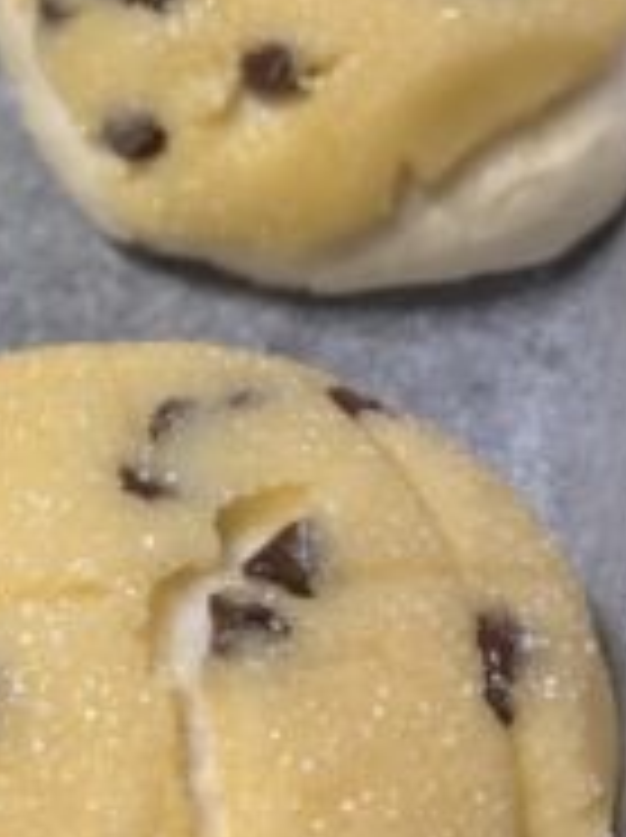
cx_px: -155
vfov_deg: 27.3
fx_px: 1692
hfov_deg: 19.5
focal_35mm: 70
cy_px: 171
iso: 125
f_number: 1.6
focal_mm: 5.96
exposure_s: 1/63
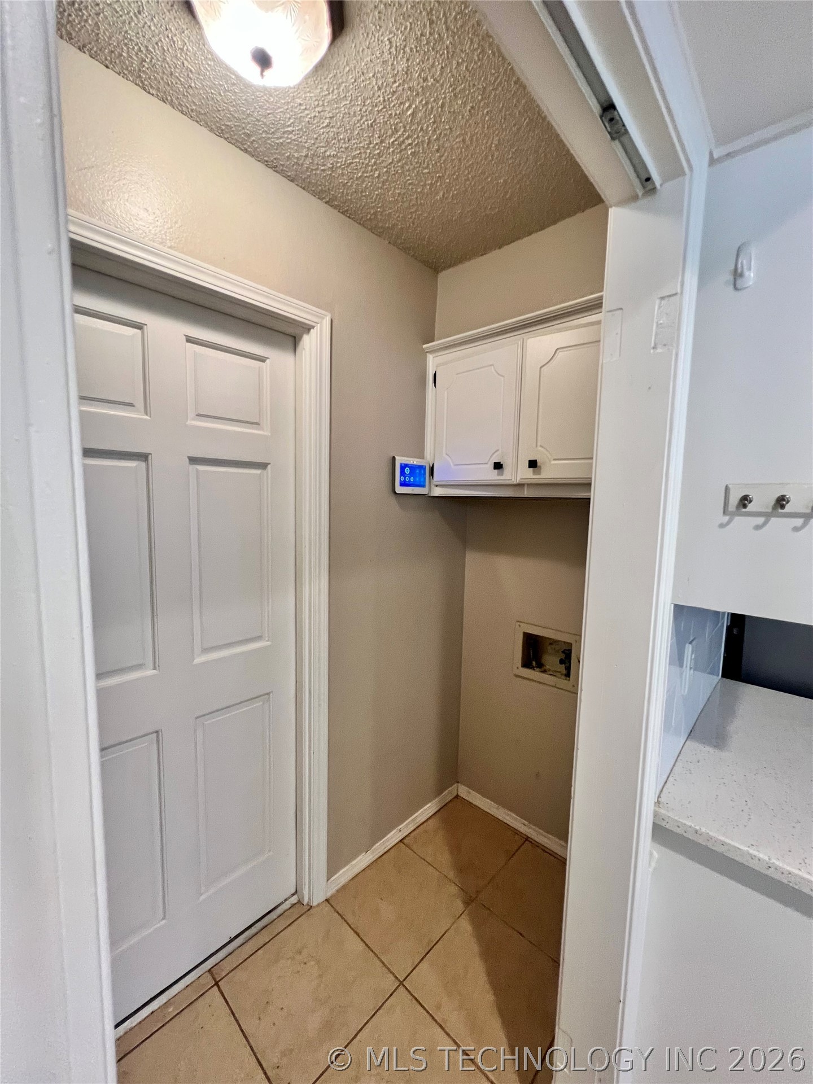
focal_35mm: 13
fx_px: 407
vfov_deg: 106.2
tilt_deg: -4.9
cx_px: 406
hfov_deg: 89.9
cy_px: 542
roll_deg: -0.2
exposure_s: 1/60
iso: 320
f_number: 1.8
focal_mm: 1.57
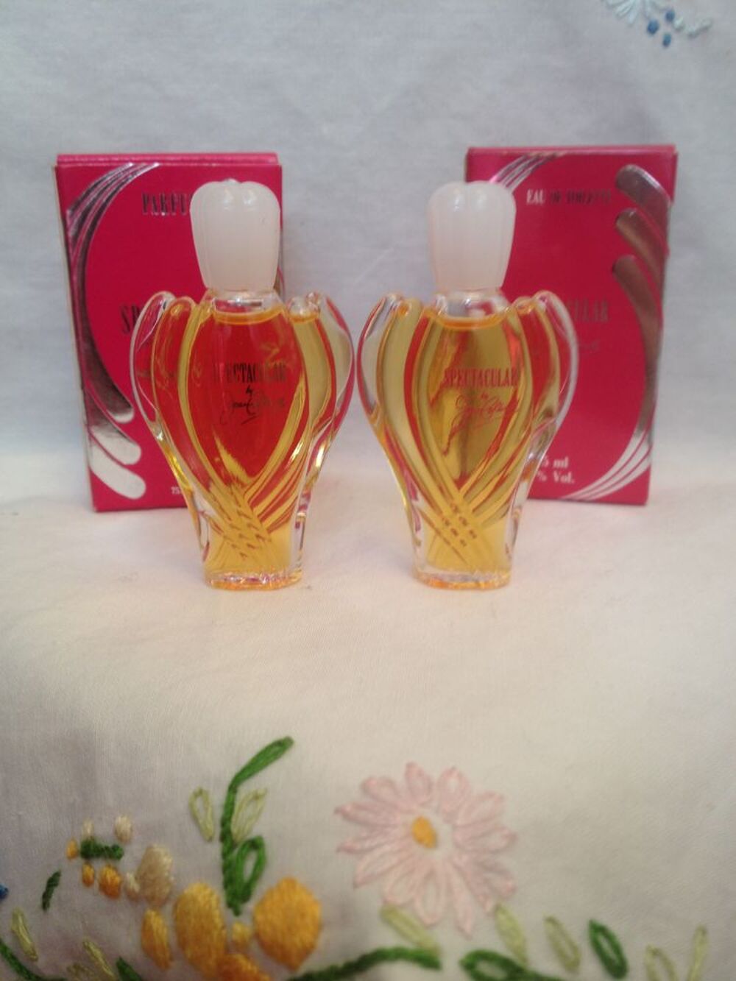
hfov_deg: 40.7
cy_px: 490
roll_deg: +1.9
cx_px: 368
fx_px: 992
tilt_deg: -18.0
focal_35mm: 35
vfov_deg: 52.6
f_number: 2.4
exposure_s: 1/20
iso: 50
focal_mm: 4.28
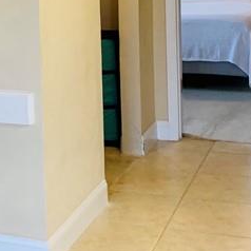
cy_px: 21
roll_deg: +2.6
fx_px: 812
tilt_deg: -7.6
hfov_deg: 16.9
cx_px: -37
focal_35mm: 99
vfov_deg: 17.3
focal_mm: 4.25
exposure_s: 1/60
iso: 100
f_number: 1.8
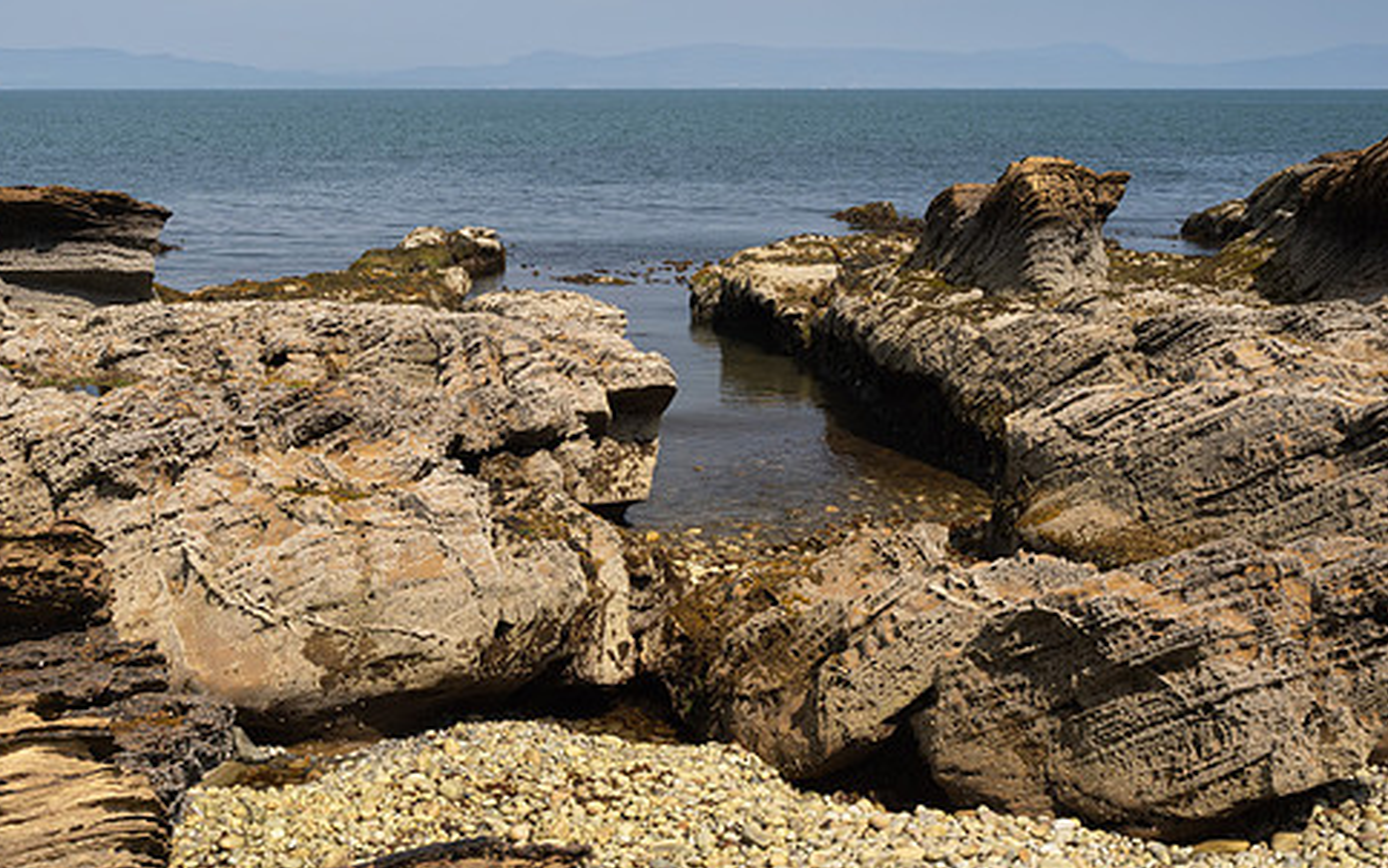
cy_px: 297
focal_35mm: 52
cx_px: 560
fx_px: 1967
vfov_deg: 24.8
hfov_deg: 38.7
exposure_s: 1/160
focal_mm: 20
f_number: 7.1
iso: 200
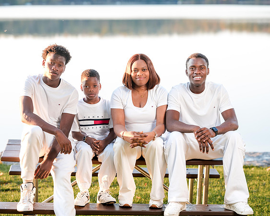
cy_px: 92
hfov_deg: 17.3
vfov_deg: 13.9
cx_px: 134
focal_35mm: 111
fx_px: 886
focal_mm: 85
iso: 160
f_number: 2.5
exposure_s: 1/200
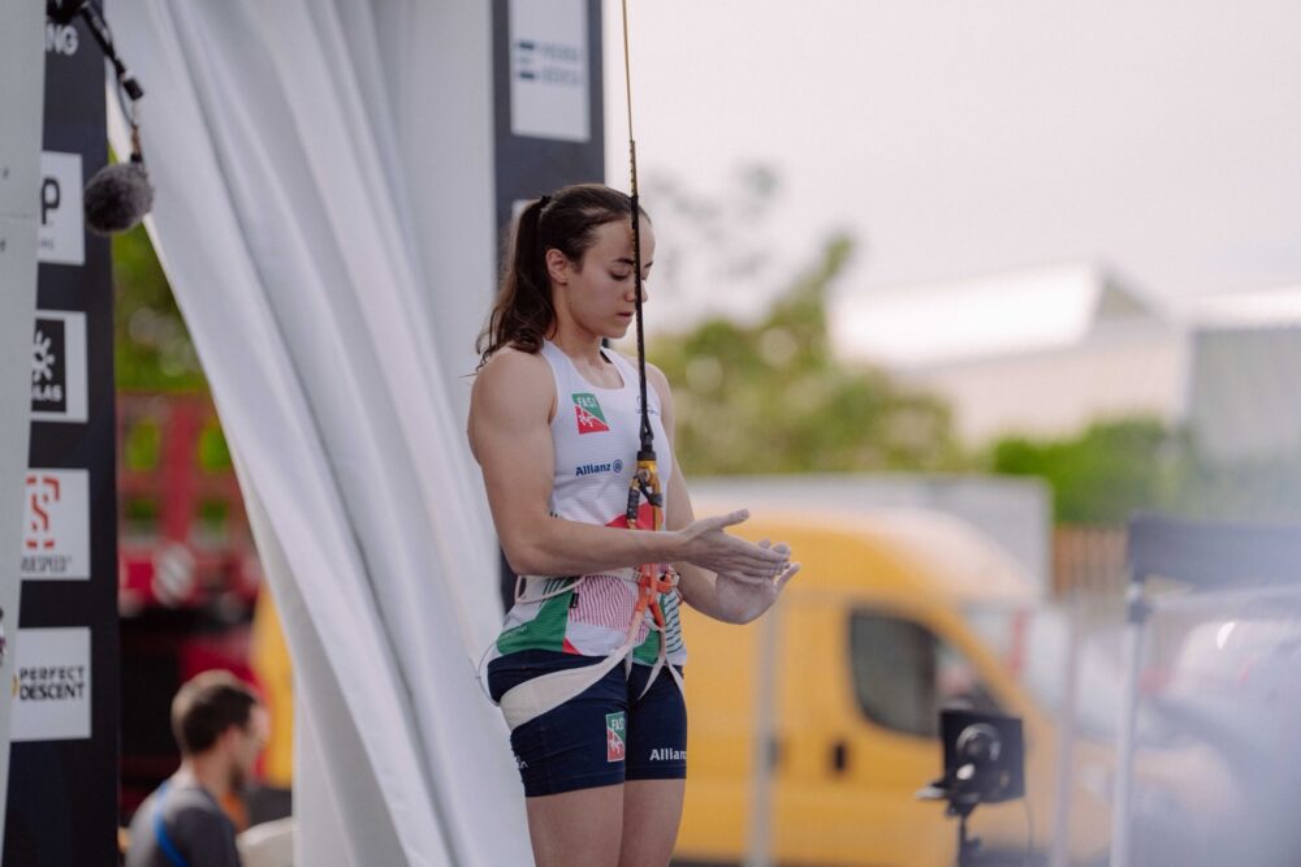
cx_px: 650
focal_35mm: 200
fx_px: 7225
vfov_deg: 6.9
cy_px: 434
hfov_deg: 10.3
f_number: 3.2
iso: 200
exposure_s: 1/1250
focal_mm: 200
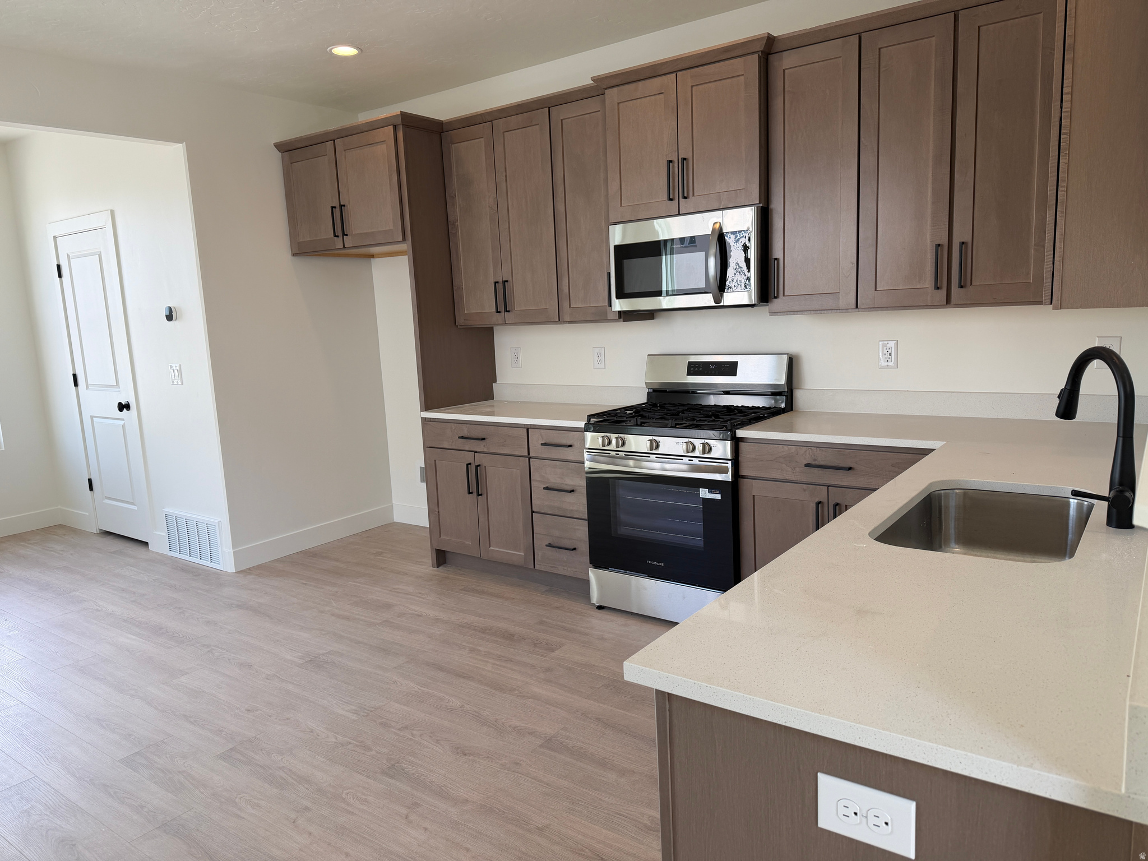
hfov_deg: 71.6
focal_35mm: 24
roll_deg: +2.6
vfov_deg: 56.8
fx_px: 796
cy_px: 430
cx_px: 574
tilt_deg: -8.7
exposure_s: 1/309
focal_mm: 6.76
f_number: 1.78
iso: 80
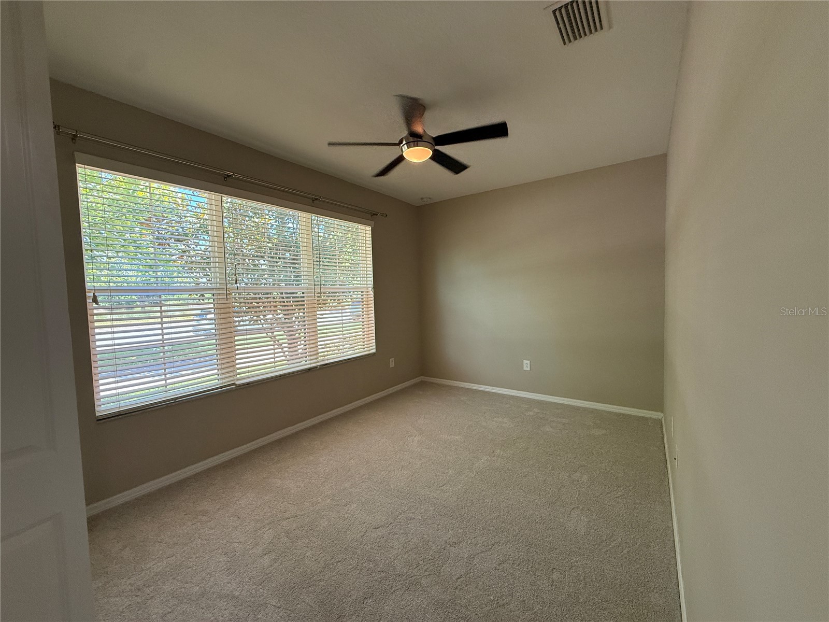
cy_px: 311
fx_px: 335
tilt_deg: -3.9
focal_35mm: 14
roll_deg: +0.8
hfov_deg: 102.1
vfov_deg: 85.7
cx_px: 414
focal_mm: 2.22
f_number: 2.2
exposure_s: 1/120
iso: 250
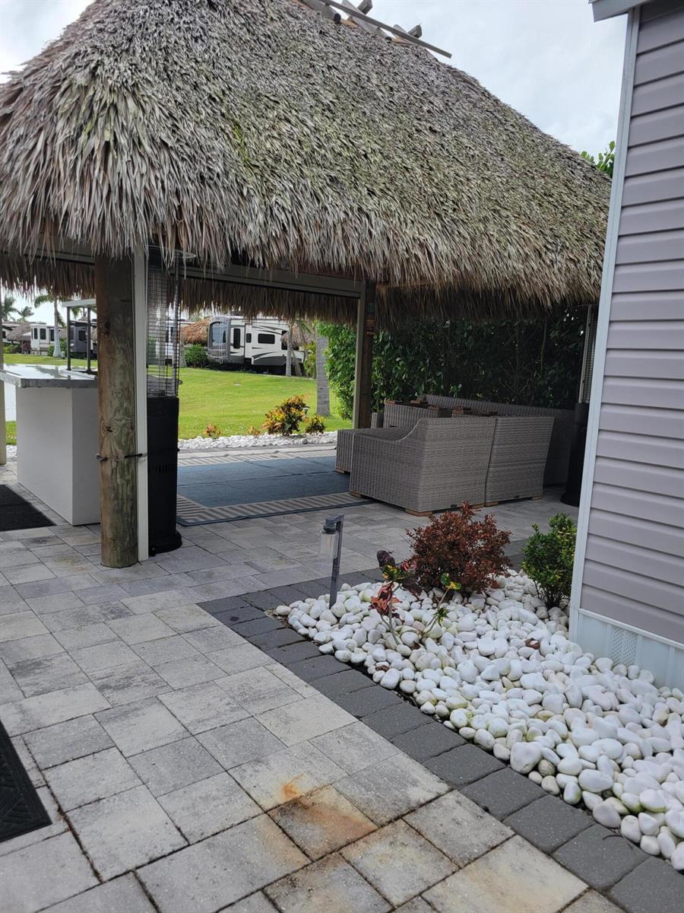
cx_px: 342
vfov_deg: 67.3
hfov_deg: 53.1
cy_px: 456
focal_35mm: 26
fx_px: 685
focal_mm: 5.4
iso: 40
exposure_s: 1/1433
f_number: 1.8
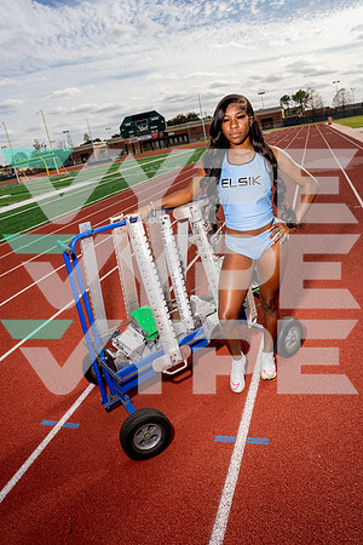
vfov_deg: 69.4
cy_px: 272
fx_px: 393
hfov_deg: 49.6
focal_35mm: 26
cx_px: 182
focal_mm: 26
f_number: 6.3
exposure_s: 1/1250
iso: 160
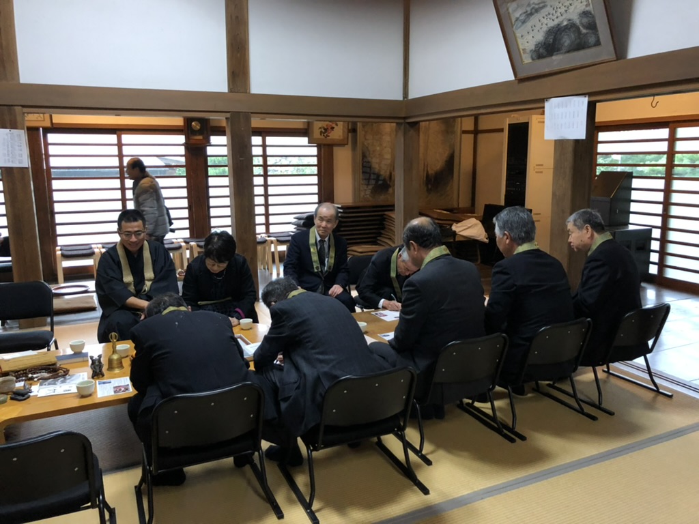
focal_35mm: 29
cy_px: 262
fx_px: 586
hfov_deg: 61.7
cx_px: 350
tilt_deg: -9.1
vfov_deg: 48.2
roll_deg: -0.3
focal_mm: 3.99
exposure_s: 1/17
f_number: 1.8
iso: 40
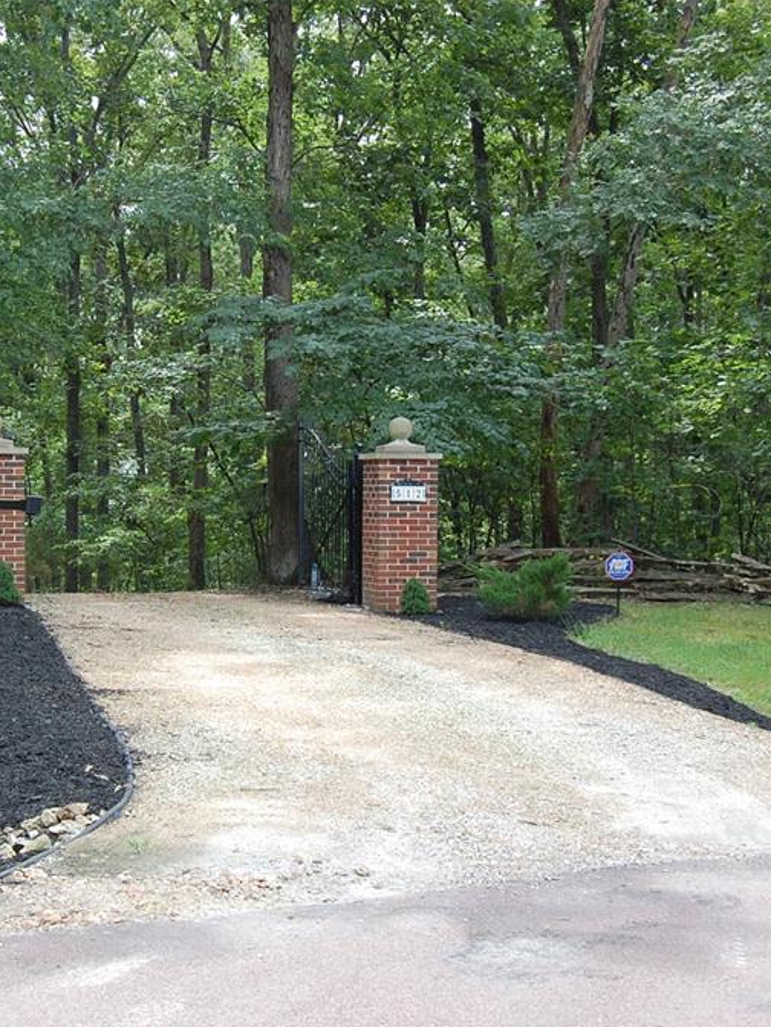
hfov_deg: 25.4
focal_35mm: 57
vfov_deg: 33.8
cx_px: 219
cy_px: 517
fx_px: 1693
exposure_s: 1/125
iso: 360
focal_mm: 26
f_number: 5.6
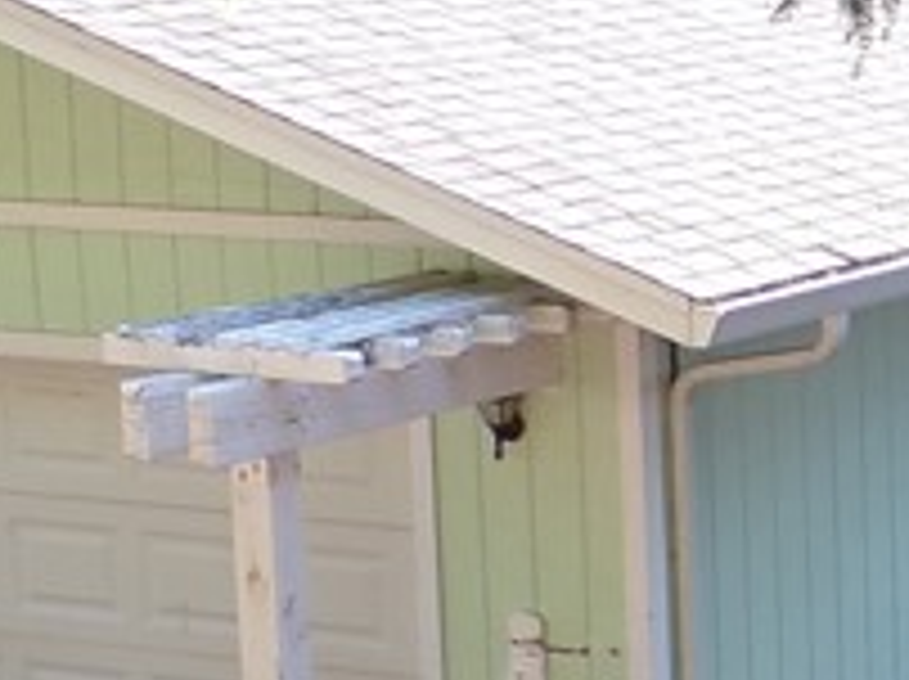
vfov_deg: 10.4
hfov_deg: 12.8
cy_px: 500
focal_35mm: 142
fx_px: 3724
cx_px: 1557
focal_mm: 5
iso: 100
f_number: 3.1
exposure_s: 1/70
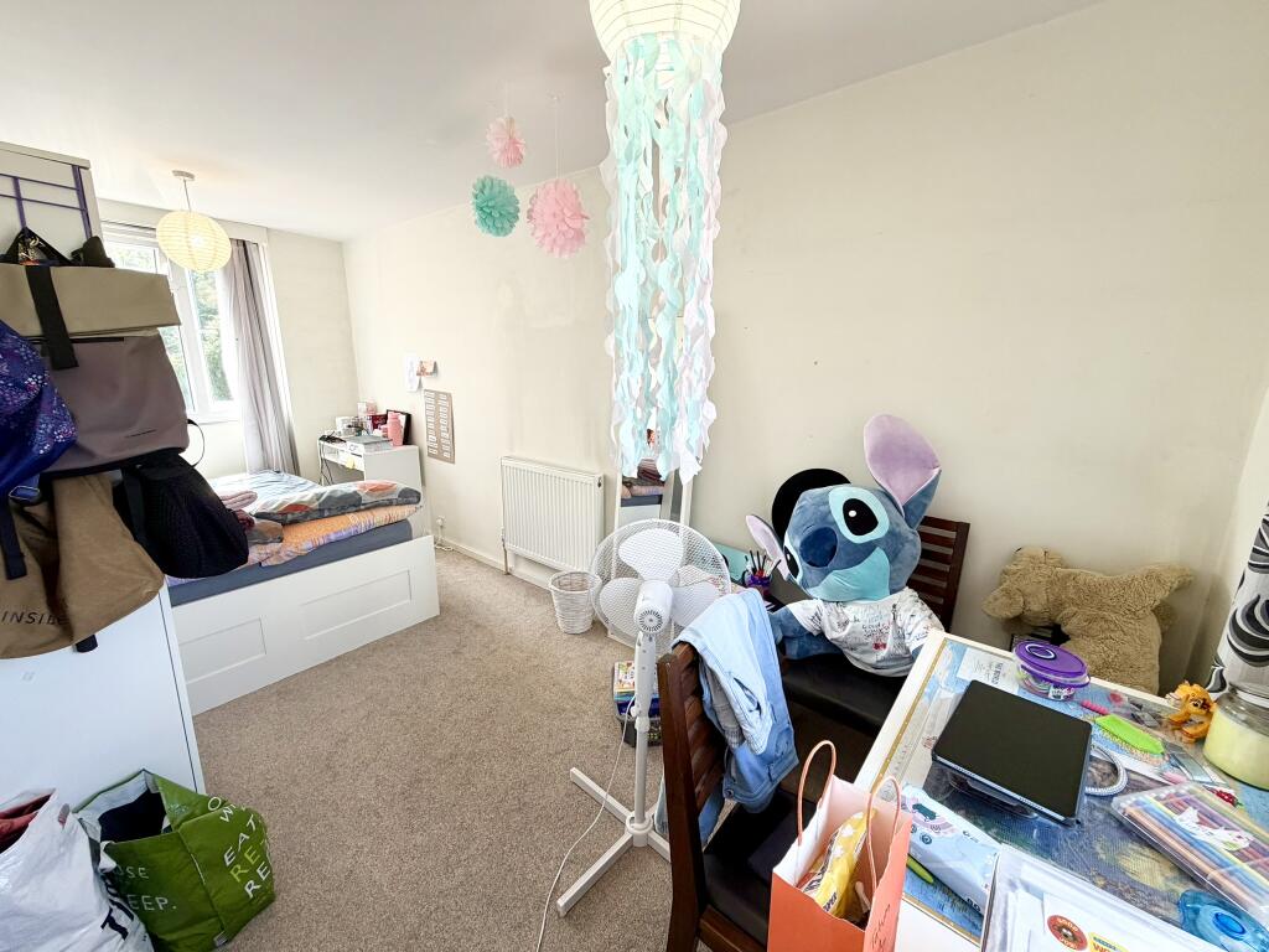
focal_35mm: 14
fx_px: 513
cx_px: 634
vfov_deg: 85.7
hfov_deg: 102.1
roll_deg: +0.3
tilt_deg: -12.6
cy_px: 476
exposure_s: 1/121
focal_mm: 2.22
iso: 100
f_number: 2.2
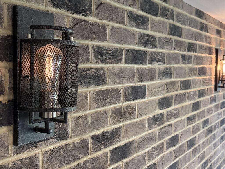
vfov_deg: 30.3
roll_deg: +0.3
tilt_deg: -3.5
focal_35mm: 48
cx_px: 112
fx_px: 312
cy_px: 84
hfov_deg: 39.7
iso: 160
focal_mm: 6.76
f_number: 1.78
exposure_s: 1/50
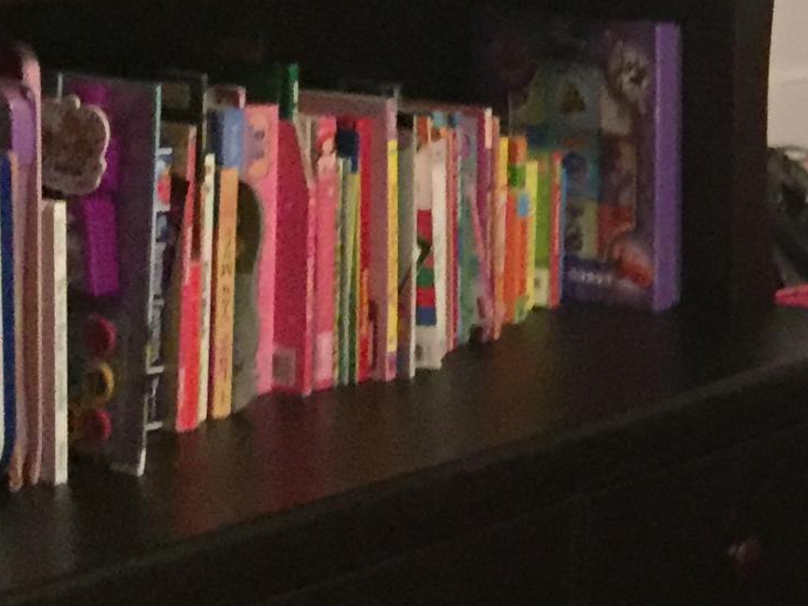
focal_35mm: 119
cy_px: 125
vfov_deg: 12.4
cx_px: 1399
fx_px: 2777
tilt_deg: -8.1
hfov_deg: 14.7
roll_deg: -3.9
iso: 500
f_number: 2.2
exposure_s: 1/15
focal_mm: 4.15
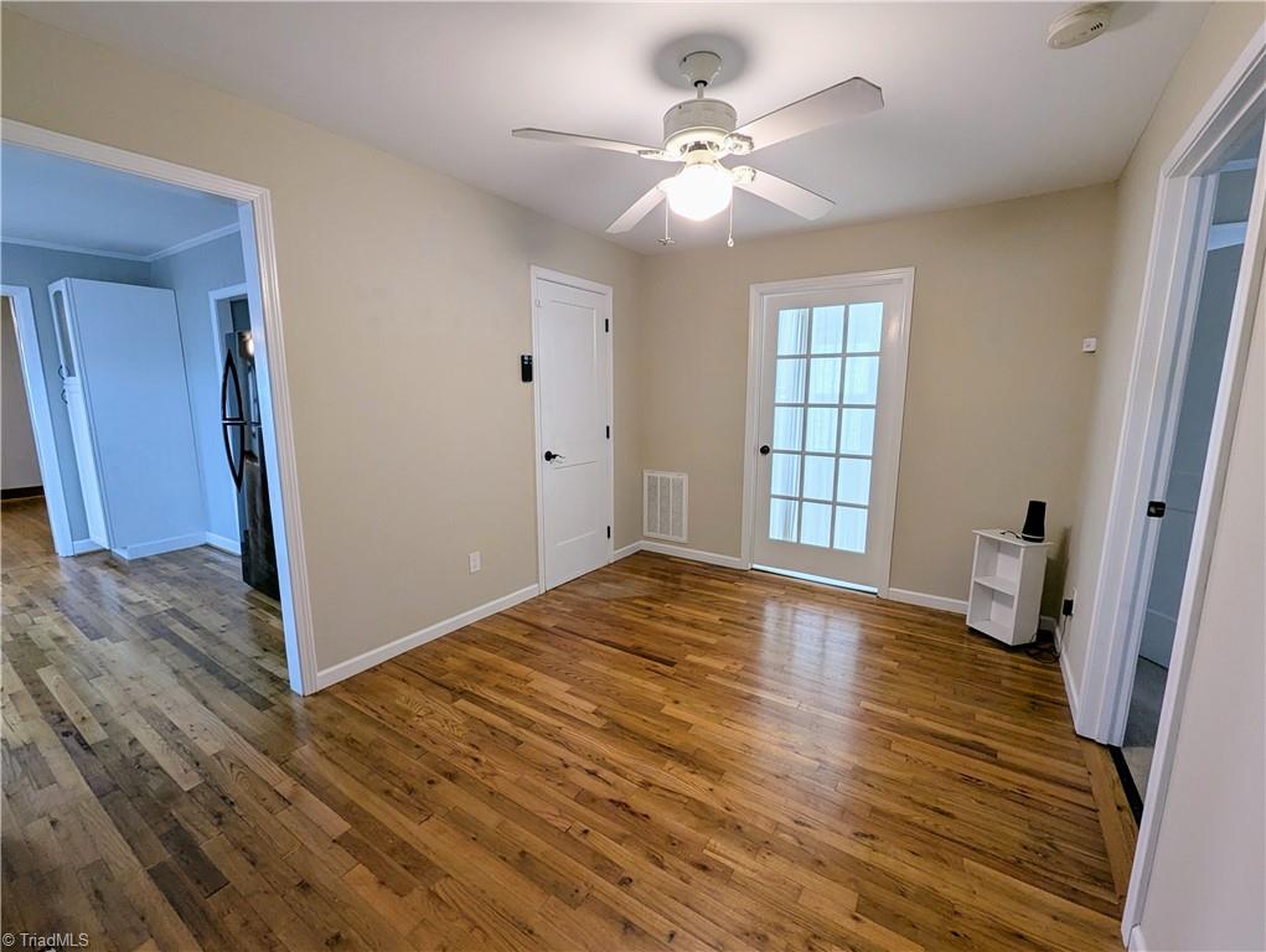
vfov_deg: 90.0
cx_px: 633
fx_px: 476
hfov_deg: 106.1
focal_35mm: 13
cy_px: 476
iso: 53
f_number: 2.2
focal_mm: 1.95
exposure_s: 1/40
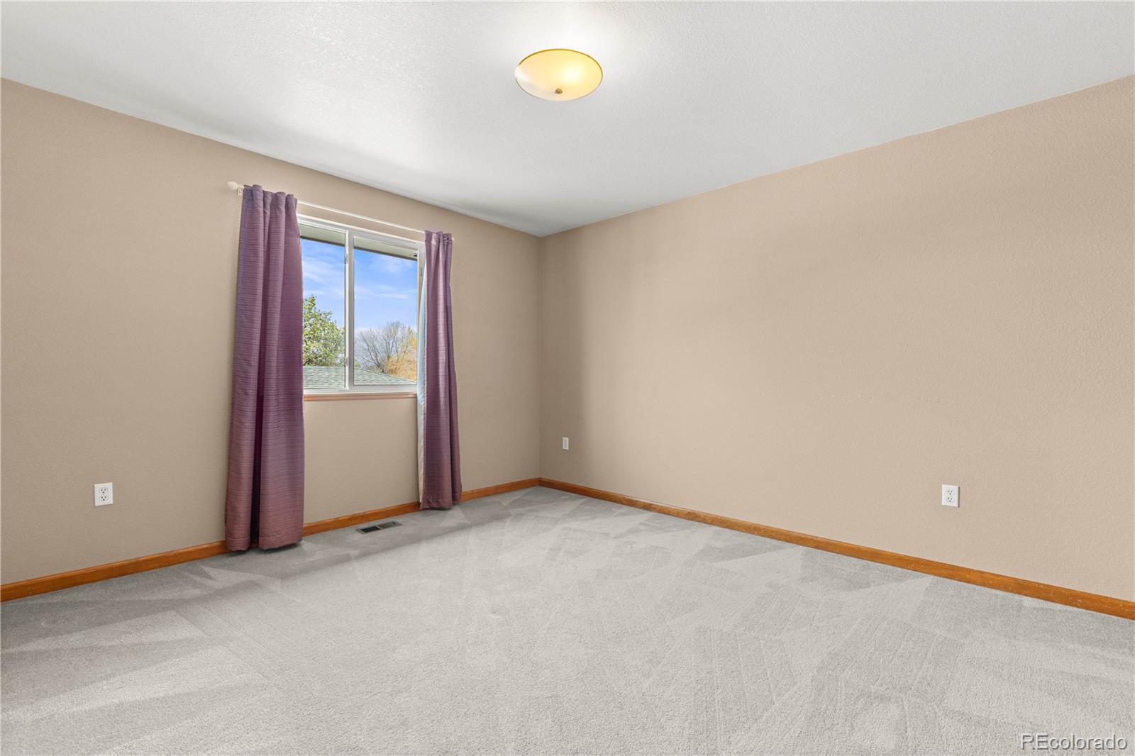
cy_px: 378
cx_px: 568
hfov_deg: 100.4
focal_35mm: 15
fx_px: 473
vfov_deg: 77.3
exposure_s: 1/3
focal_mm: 10
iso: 200
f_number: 10
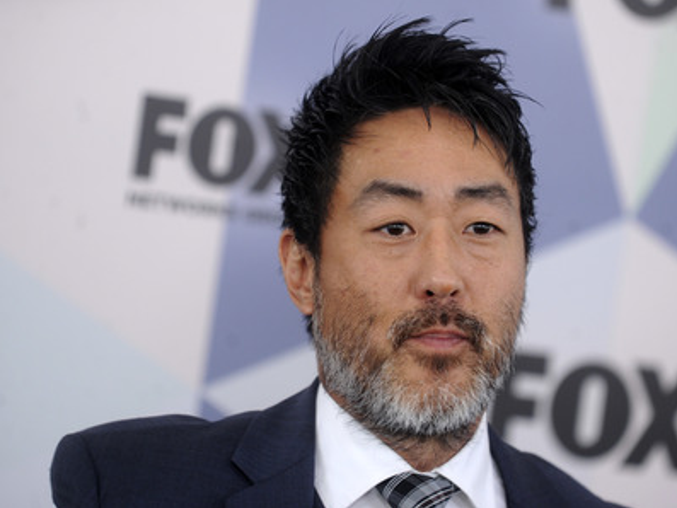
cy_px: 254
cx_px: 355
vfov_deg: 6.8
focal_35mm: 218
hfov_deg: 9.1
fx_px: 4265
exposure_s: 1/250
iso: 1600
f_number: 5
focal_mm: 200
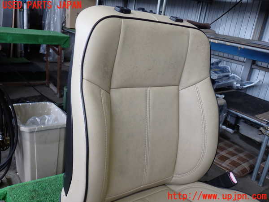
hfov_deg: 56.8
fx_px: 249
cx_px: 134
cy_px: 101
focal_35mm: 32
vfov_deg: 44.2
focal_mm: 5.79
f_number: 2.4
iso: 200
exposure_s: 1/60
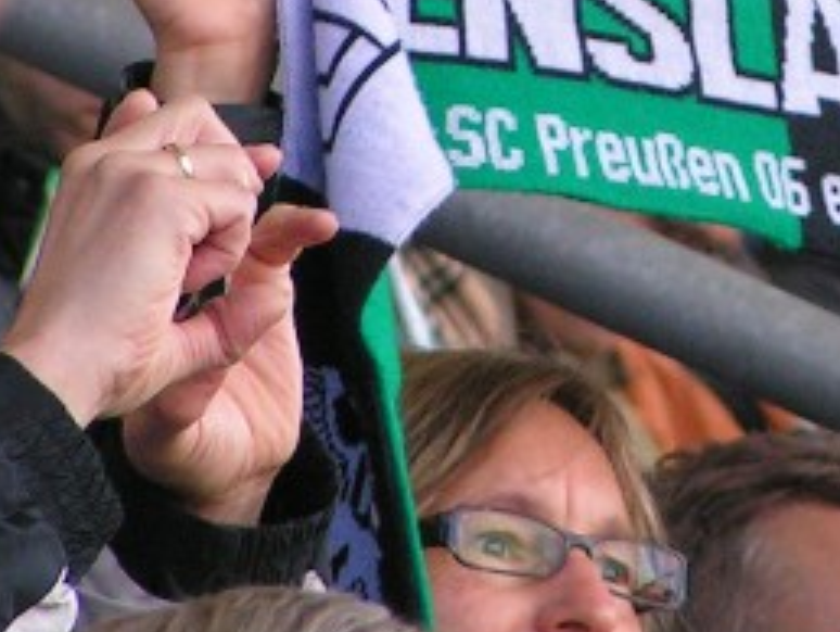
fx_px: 20378
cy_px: -176
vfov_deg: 1.8
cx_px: 667
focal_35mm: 839
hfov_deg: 2.4
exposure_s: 1/320
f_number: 3.5
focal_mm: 41.4
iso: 125
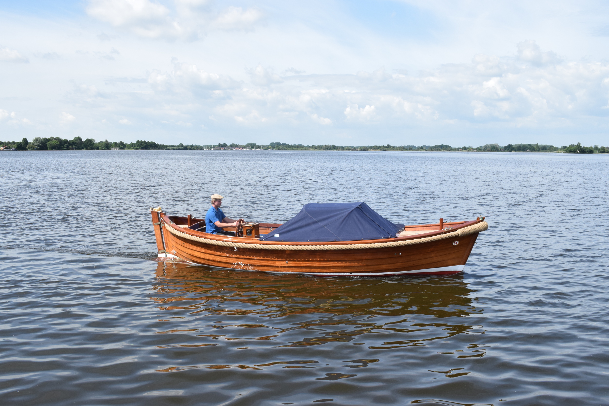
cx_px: 304
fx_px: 584
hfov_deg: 55.1
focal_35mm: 34
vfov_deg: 38.4
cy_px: 203
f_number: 18
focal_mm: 23
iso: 640
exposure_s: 1/320
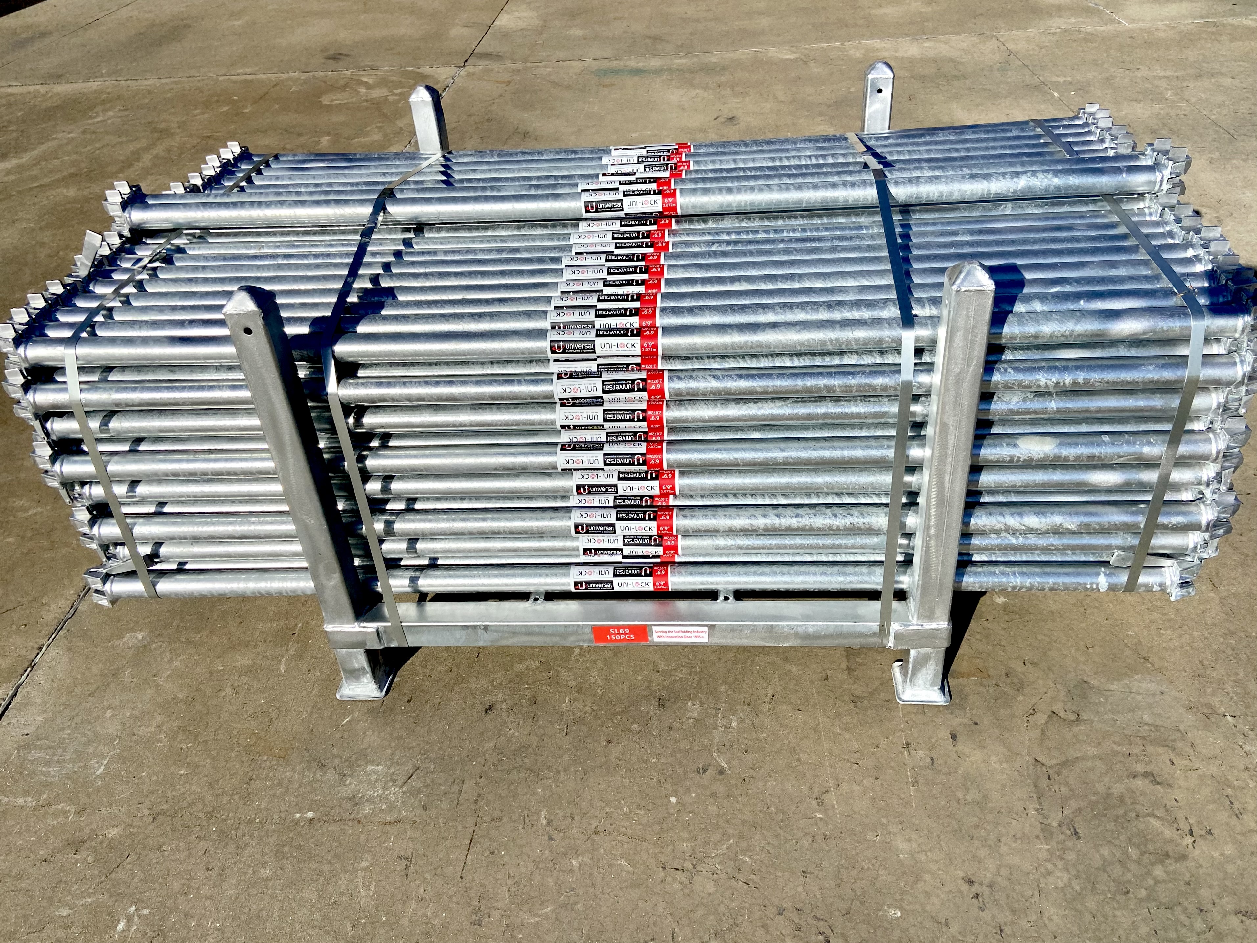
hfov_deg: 67.3
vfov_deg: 53.1
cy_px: 472
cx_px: 628
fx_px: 944
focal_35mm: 26
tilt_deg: -38.0
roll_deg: +3.6
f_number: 1.8
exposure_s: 1/6410
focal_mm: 4.25
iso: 32
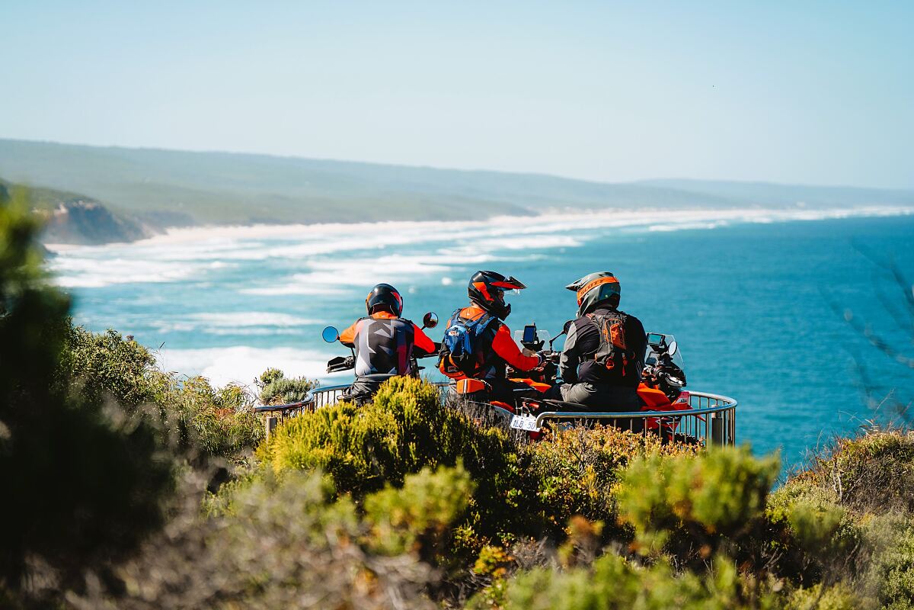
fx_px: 2640
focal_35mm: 104
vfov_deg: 13.2
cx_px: 457
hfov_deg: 19.6
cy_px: 305
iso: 200
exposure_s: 1/3200
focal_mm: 104
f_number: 2.8
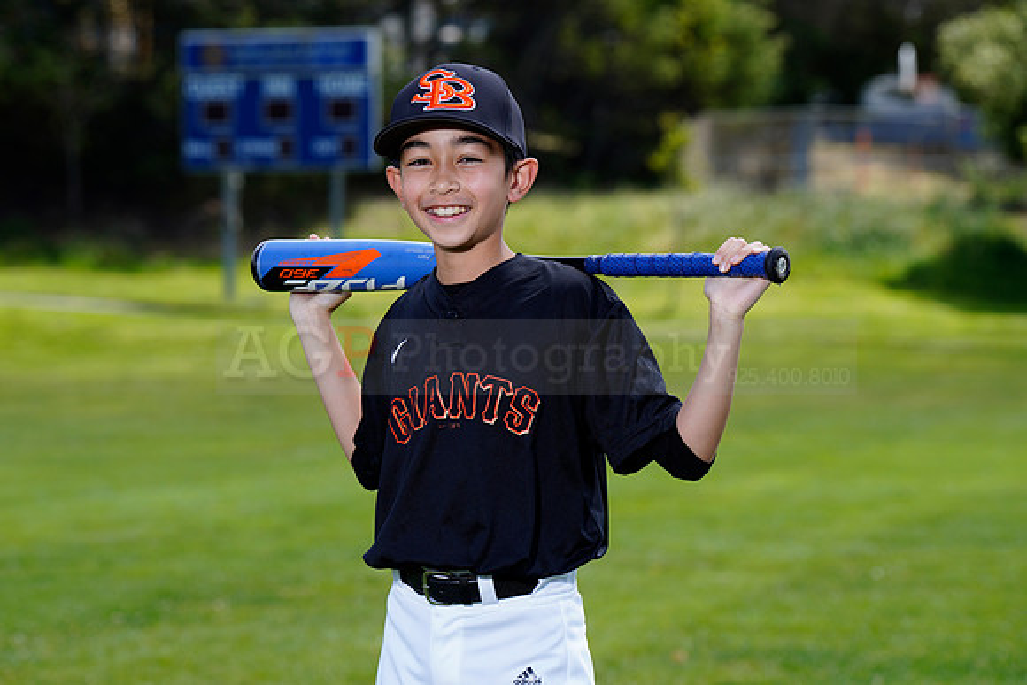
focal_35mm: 140
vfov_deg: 9.8
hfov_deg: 14.7
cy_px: 342
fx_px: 3995
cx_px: 514
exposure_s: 1/250
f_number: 6.3
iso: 100
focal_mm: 140
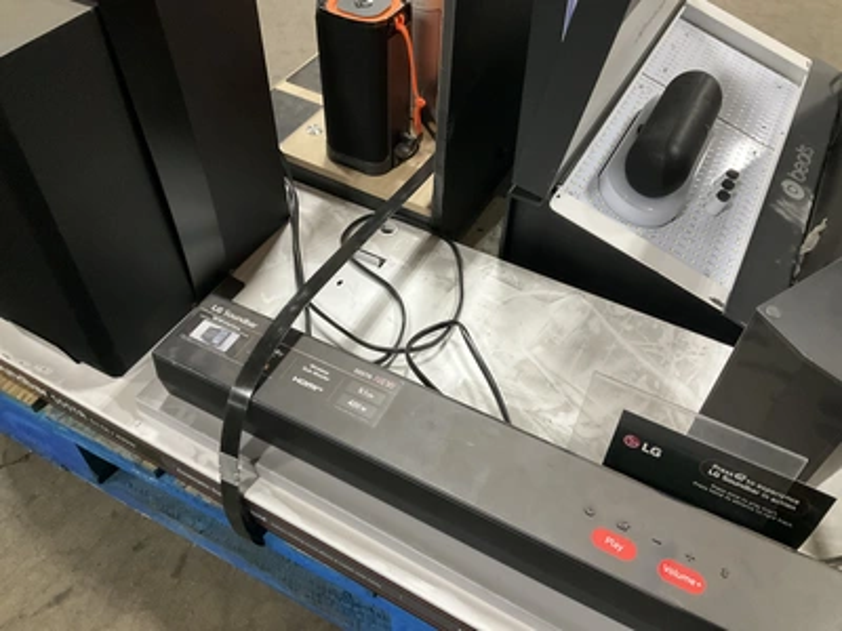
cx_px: 421
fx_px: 705
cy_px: 316
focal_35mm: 29
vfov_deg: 48.2
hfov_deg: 61.7
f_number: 1.8
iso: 250
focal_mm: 3
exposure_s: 1/40
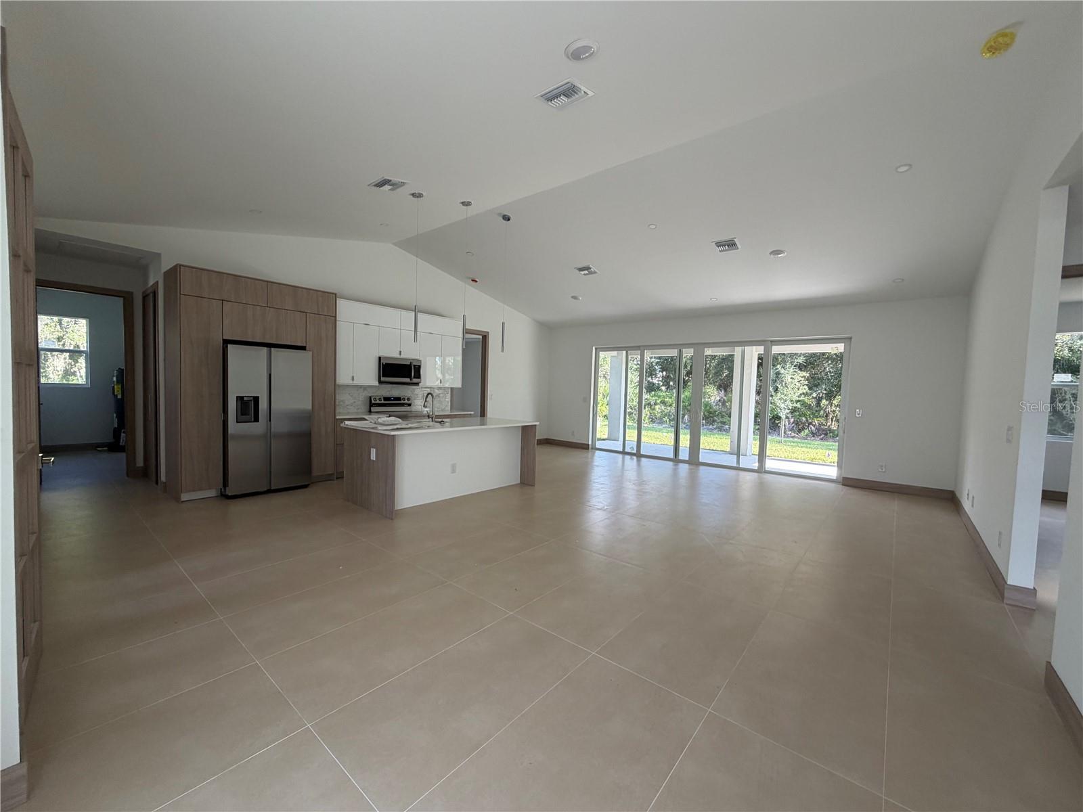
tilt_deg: -0.8
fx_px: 438
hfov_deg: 102.1
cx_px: 542
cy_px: 406
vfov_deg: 85.7
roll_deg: -2.0
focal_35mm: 14
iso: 100
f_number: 2.2
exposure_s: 1/121
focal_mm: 2.22
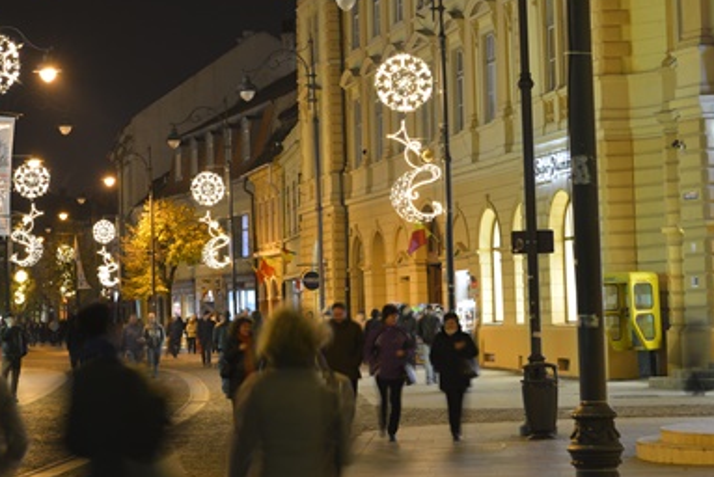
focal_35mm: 106
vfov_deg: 12.9
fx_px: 2104
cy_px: 128
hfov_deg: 19.2
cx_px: 274
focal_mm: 70
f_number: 5.6
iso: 800
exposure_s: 1/2.5
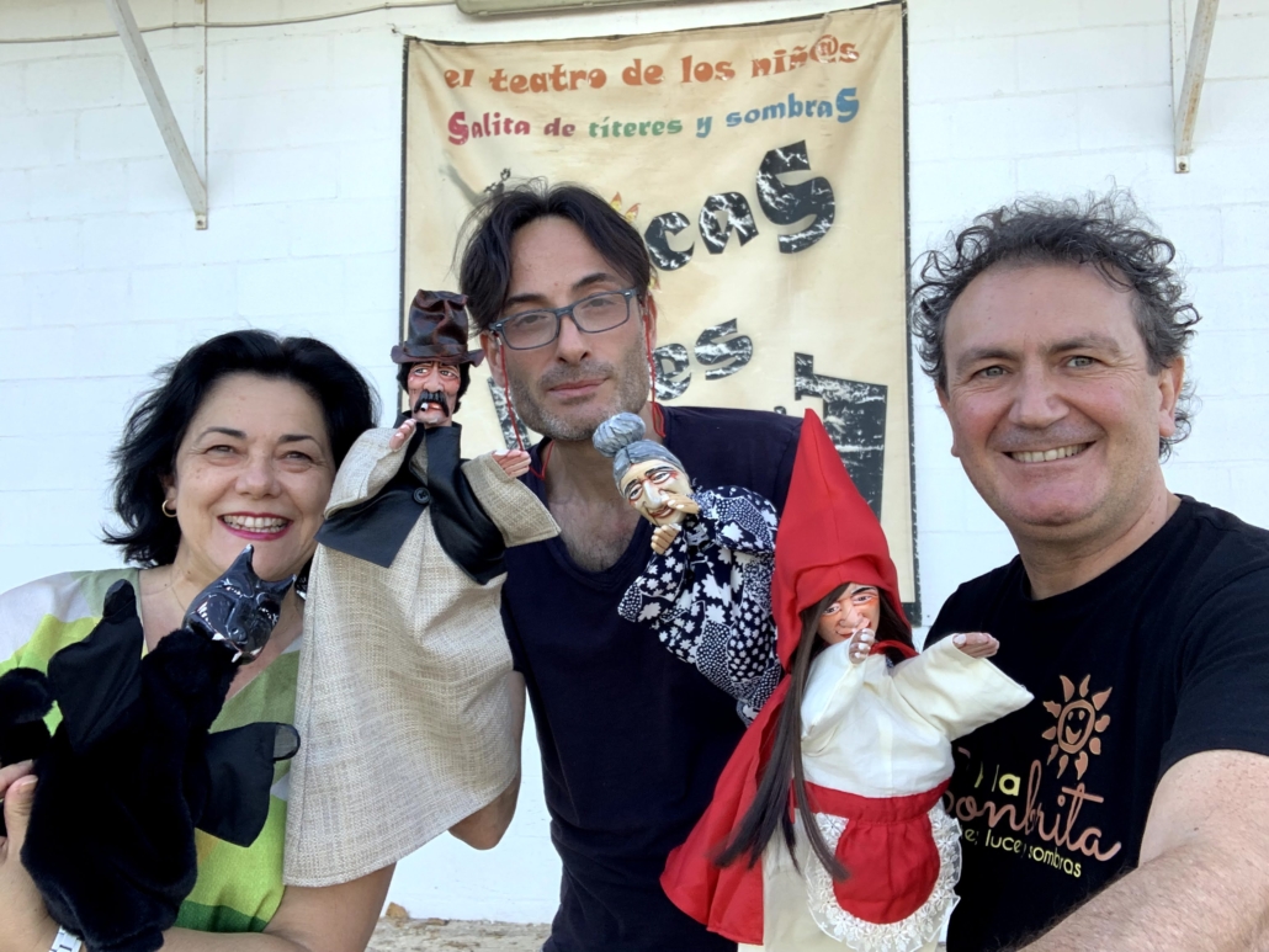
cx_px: 634
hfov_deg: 56.8
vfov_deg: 44.2
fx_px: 1173
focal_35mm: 32
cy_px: 476
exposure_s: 1/121
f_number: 2.2
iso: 32
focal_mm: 2.87
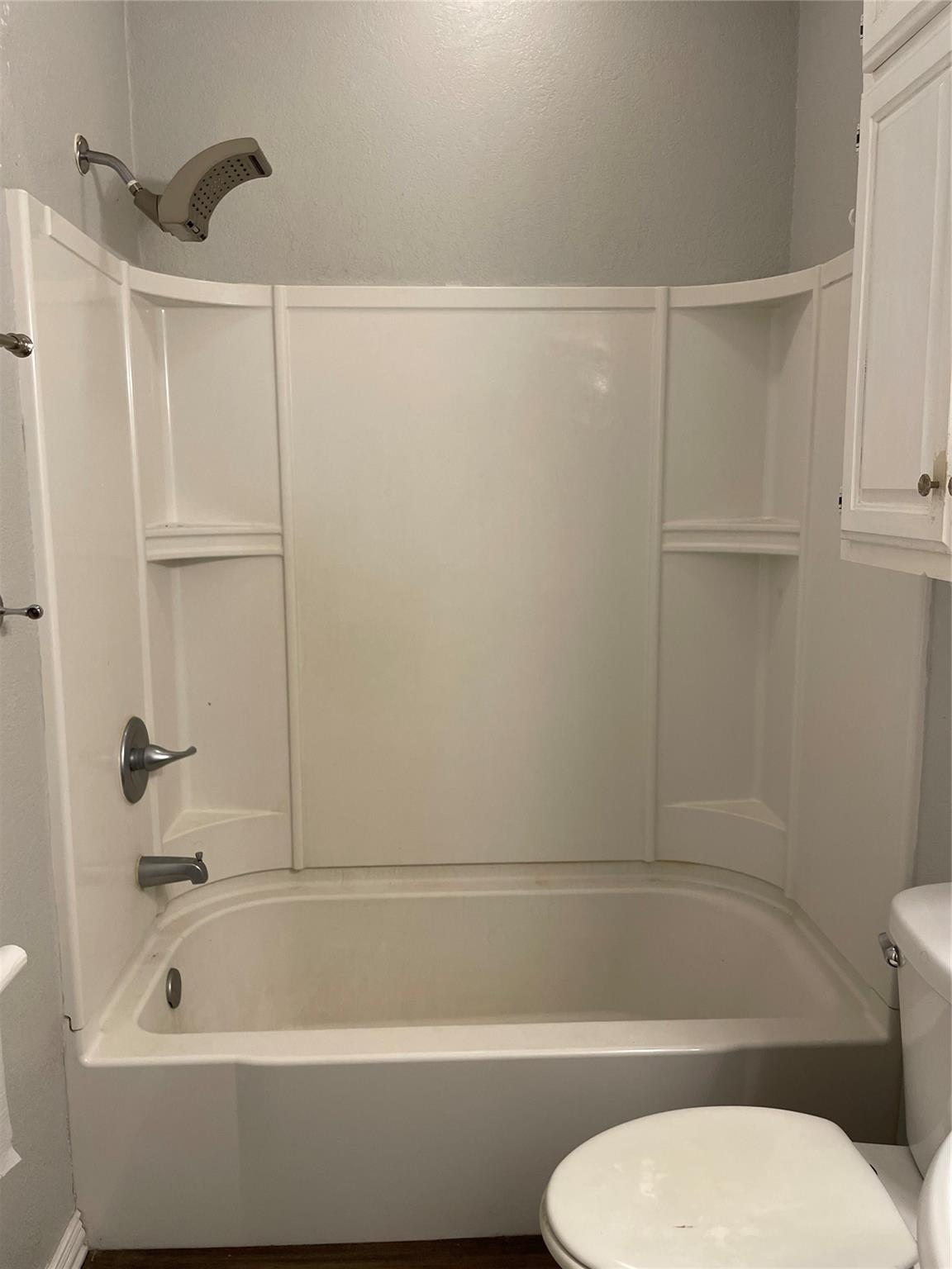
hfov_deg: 53.1
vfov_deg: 67.3
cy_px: 634
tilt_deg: -9.0
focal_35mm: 26
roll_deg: +0.5
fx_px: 953
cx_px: 476
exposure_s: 1/120
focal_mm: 4.2
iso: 100
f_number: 1.6
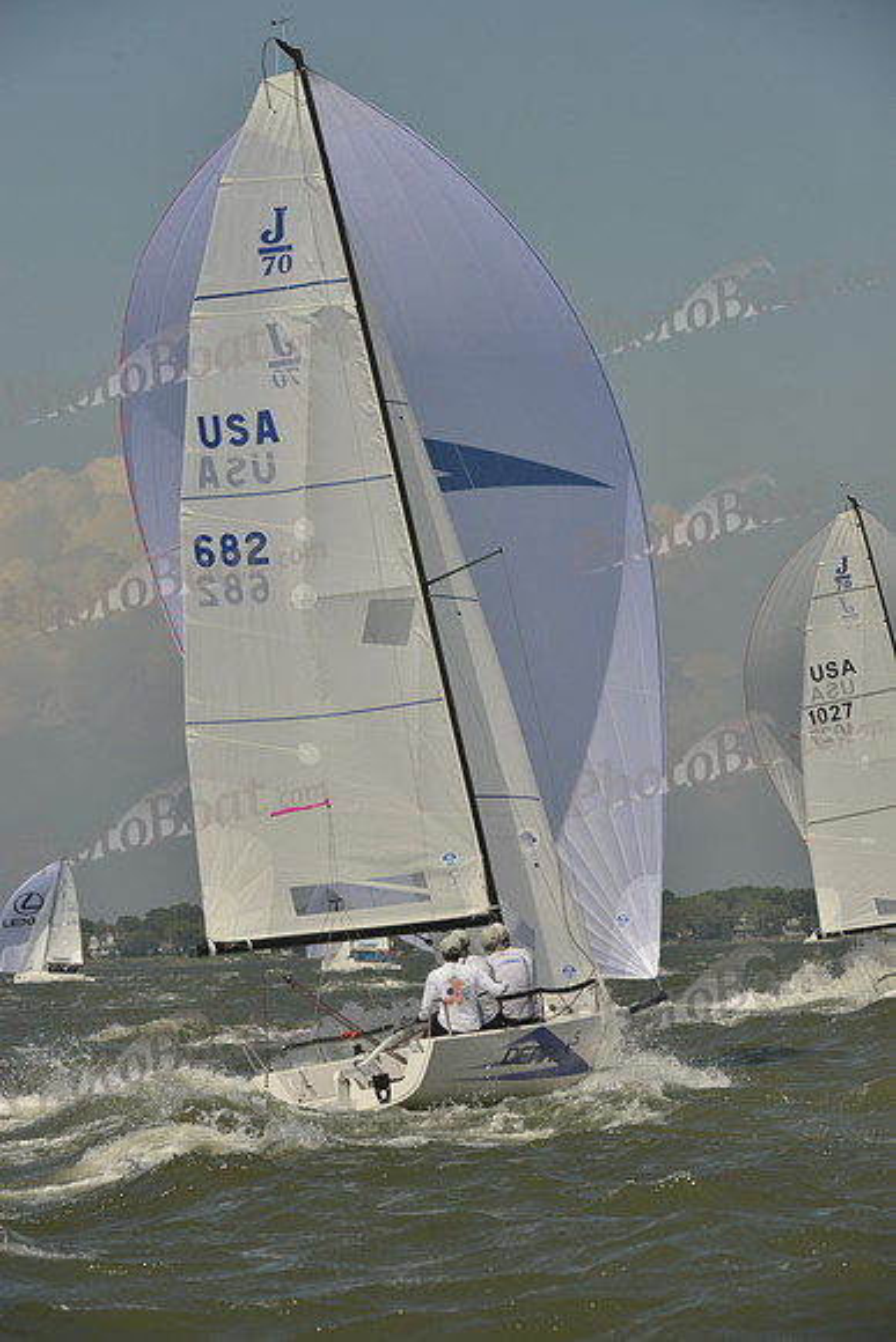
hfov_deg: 6.9
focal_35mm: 200
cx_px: 448
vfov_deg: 10.3
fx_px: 7462
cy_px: 671
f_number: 11
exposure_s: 1/1600
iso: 280
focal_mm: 200
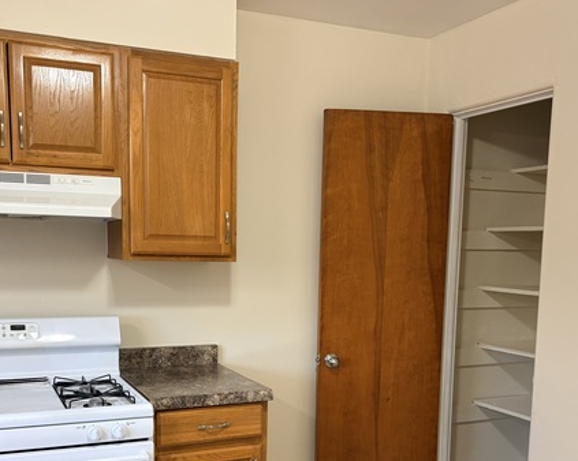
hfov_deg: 45.8
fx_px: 684
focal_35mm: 40
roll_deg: +0.0
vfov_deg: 36.6
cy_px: 336
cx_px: 263
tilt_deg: -7.4
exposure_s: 1/60
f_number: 1.6
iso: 125
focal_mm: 5.96
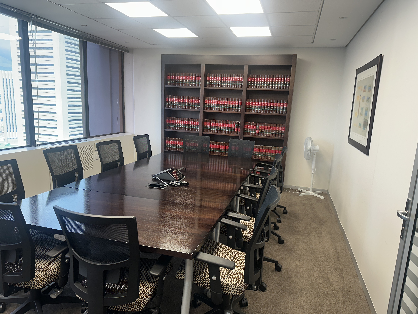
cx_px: 209
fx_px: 290
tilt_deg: -10.2
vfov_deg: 56.8
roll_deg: -2.5
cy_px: 157
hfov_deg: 71.6
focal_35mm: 24
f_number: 1.78
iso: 100
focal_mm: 6.86
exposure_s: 1/100
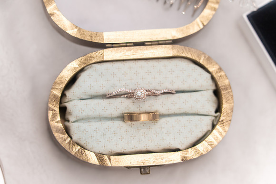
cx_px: 138
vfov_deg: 9.2
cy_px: 92
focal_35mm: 150
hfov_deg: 13.7
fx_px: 1150
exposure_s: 1/200
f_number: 3.2
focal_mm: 150
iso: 640
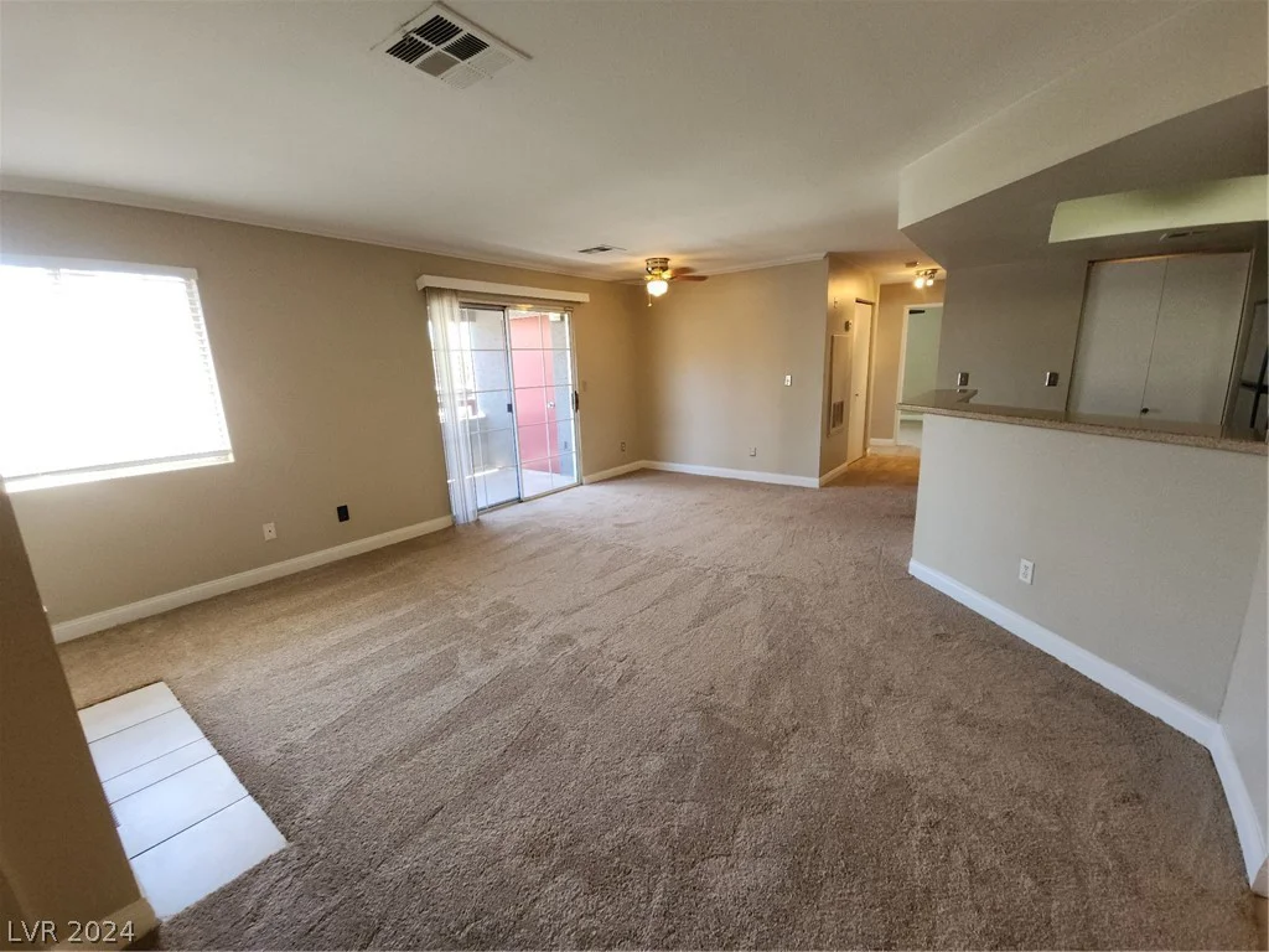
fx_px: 477
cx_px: 634
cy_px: 476
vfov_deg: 89.9
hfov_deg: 106.2
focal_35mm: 13
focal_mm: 2.2
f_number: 2.2
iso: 125
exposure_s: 1/60
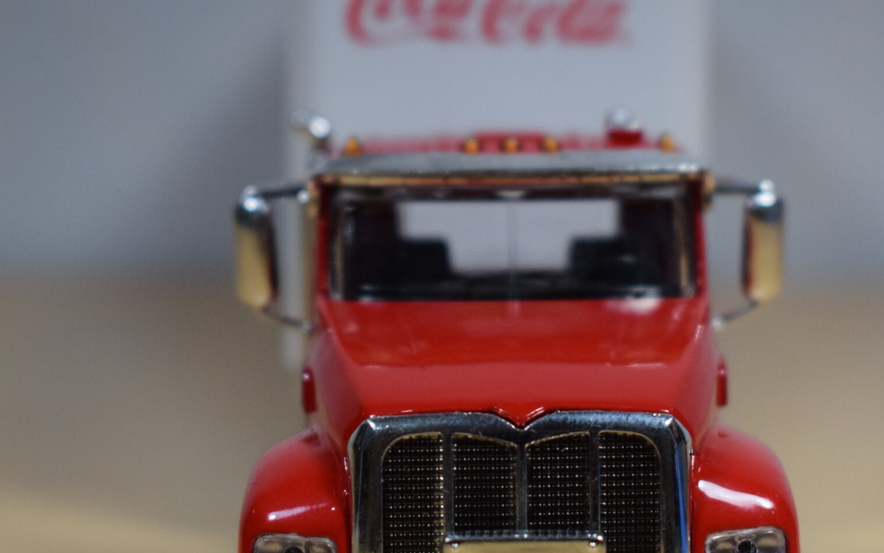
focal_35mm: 98
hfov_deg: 21.2
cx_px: 550
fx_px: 2361
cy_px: 359
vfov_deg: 13.3
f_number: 4.8
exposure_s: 1/500
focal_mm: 38
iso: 1100
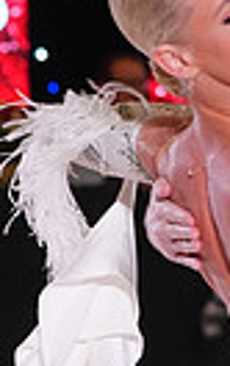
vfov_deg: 4.5
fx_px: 4643
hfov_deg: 2.8
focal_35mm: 465
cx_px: 423
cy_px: 563
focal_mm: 104
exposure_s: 1/250
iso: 3200
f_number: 5
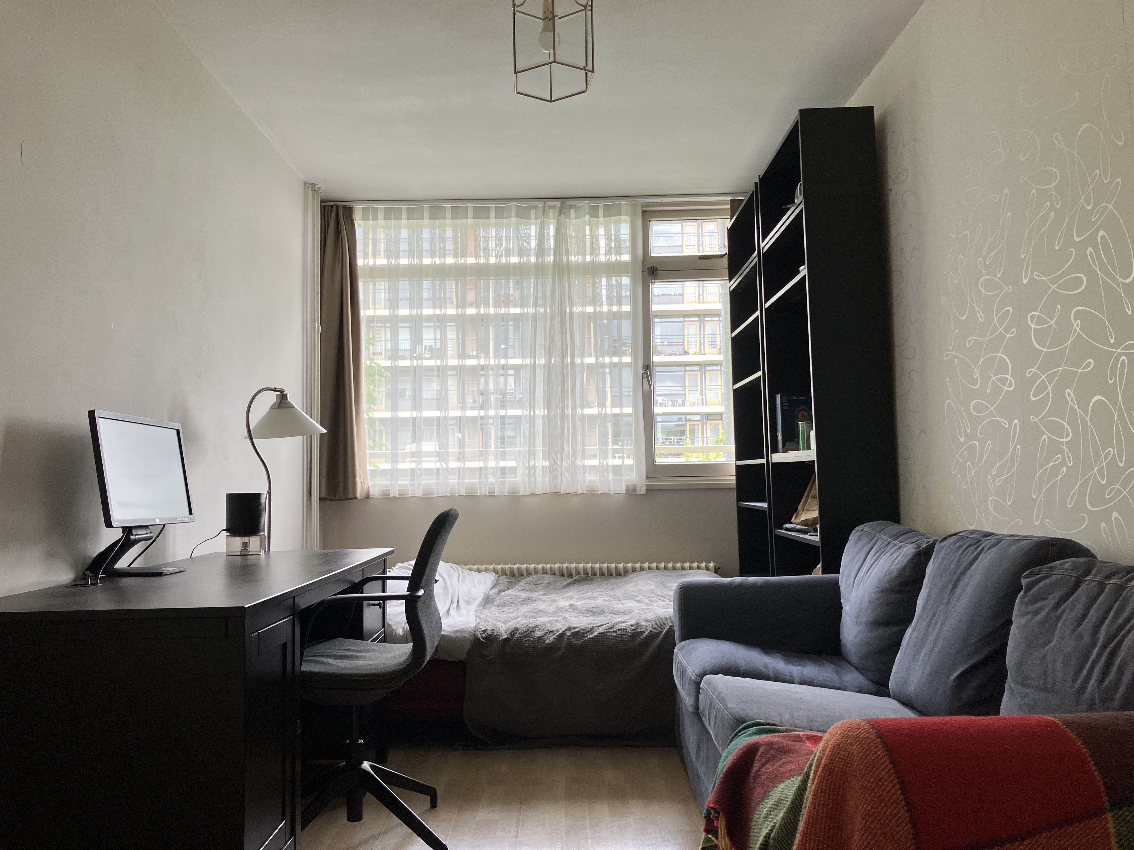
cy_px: 425
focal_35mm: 28
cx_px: 567
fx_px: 917
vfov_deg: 49.7
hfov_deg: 63.4
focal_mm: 3.99
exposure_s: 1/121
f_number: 1.8
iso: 40
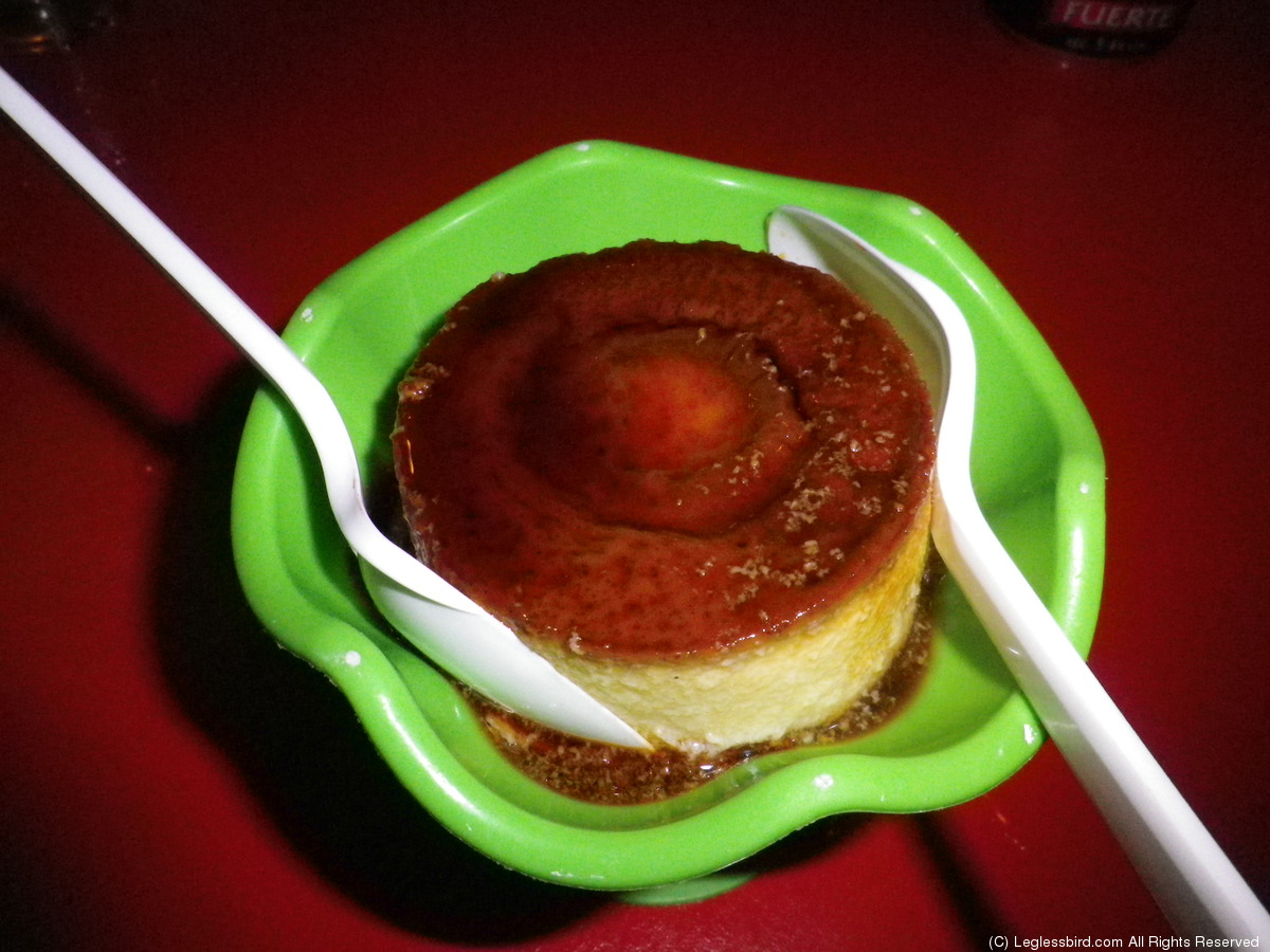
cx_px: 635
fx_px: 1027
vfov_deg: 49.7
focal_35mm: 28
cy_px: 476
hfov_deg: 63.4
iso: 640
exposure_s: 1/50
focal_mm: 5
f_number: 8.3
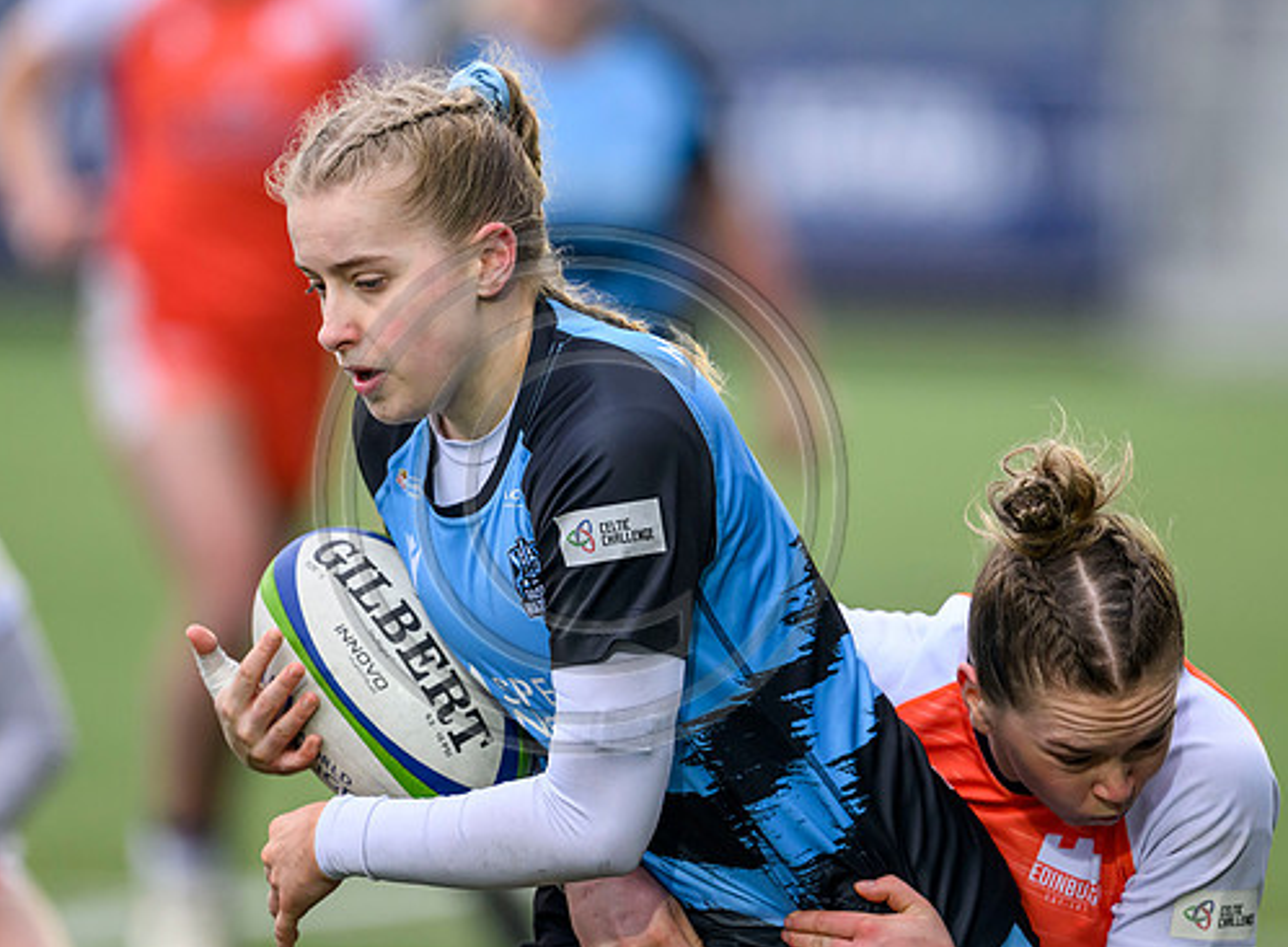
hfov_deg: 3.6
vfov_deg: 2.6
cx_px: 757
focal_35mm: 558
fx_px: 20613
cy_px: 422
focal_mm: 400
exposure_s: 1/2000
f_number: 3.2
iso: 2500
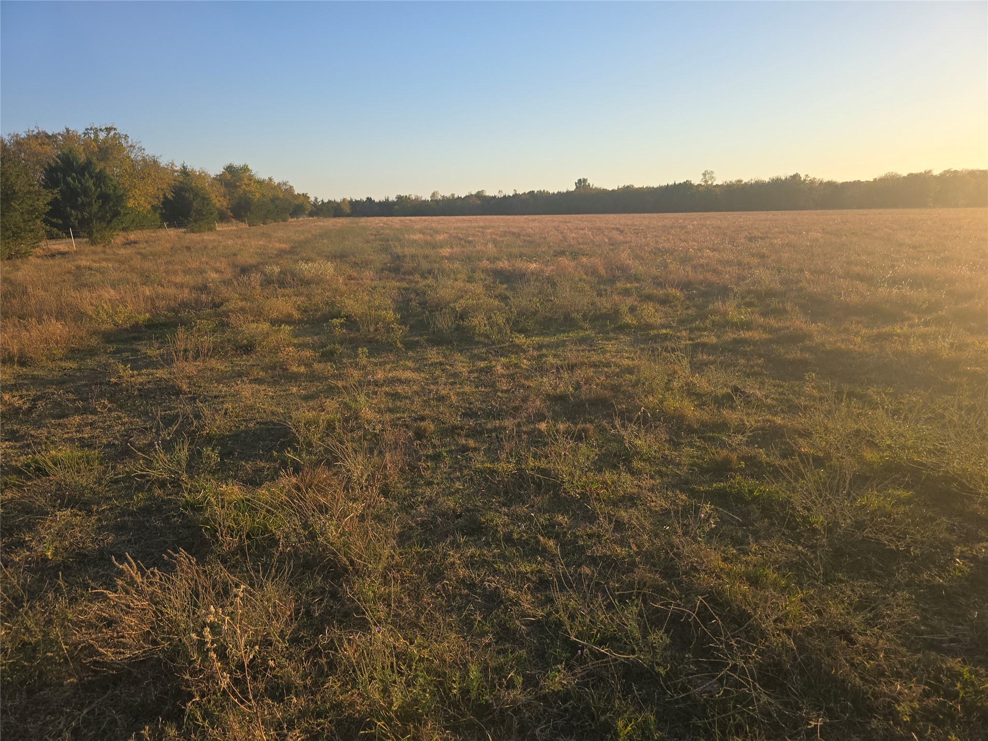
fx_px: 656
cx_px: 494
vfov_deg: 58.9
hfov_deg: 73.9
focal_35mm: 23
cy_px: 370
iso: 12
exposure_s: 1/359
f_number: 1.7
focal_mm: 6.3
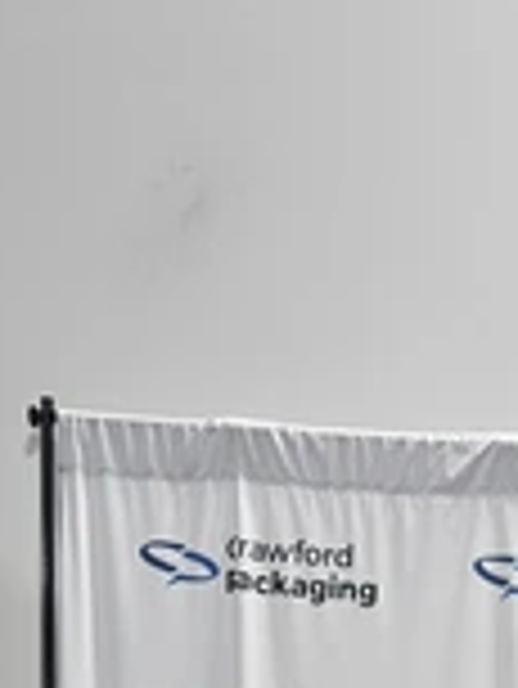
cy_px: 1250
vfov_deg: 15.0
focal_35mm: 113
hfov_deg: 12.7
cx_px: 696
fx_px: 2251
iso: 320
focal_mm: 5.4
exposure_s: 1/170
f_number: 1.8
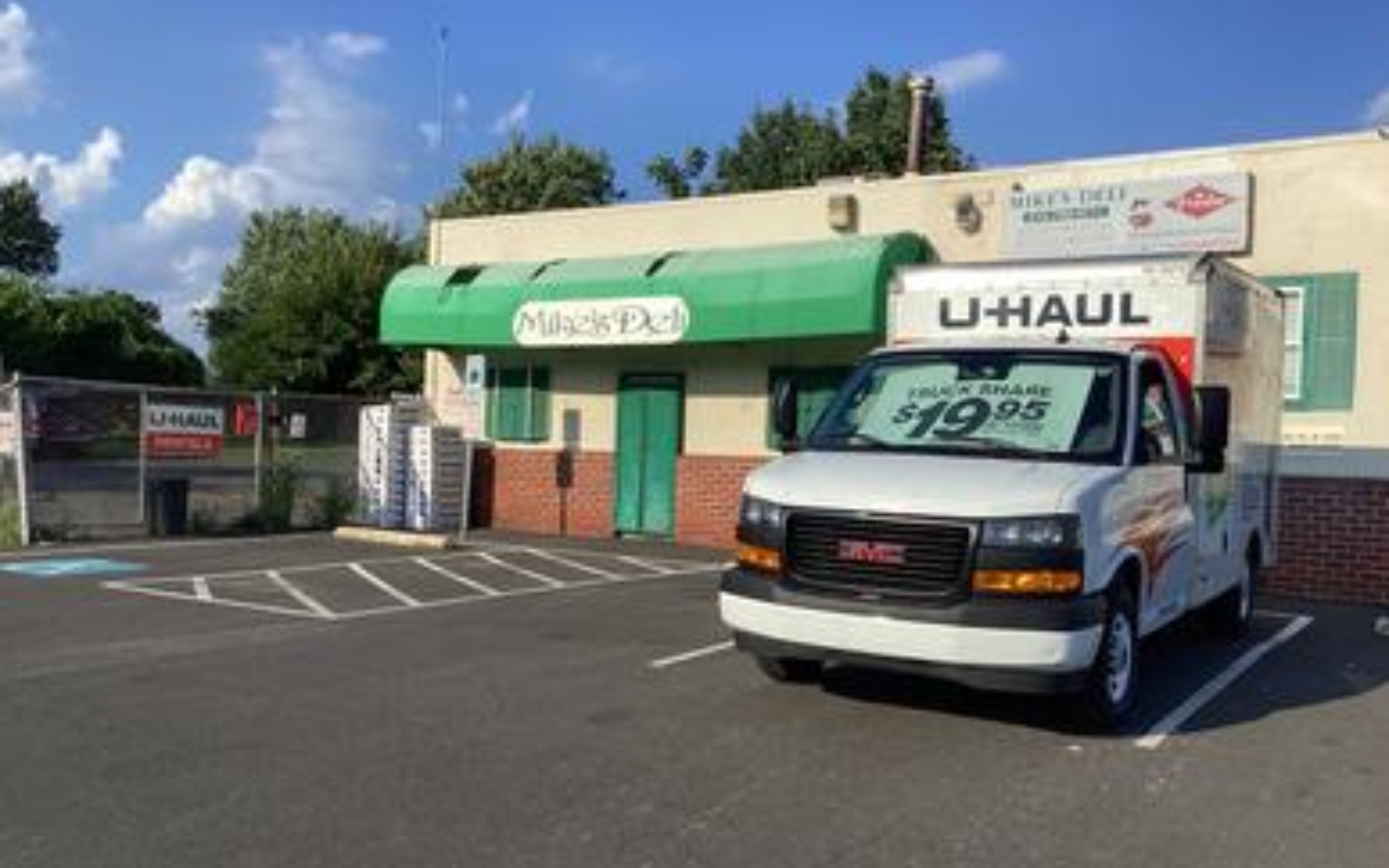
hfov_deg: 56.7
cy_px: 456
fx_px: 1287
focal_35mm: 34
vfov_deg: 37.3
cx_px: 711
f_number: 2.4
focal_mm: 3.3
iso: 25
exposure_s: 1/1664
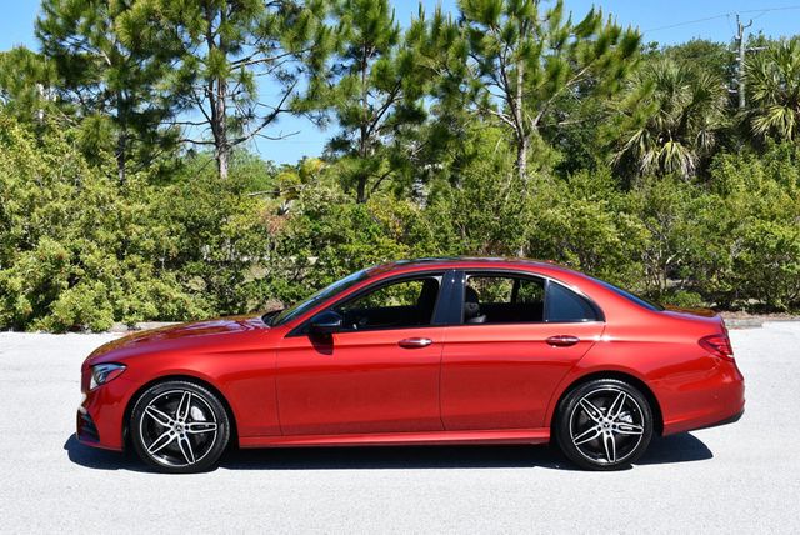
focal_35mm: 48
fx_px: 1068
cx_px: 400
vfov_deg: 28.1
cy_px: 268
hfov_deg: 41.1
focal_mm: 24
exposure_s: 1/250
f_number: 8
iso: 125
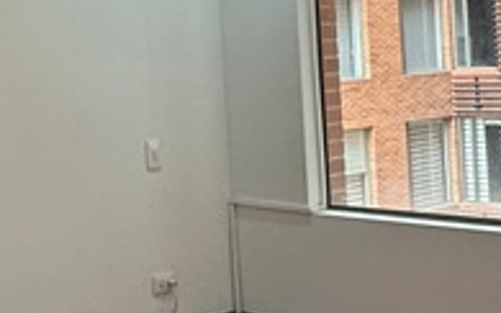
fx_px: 1065
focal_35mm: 78
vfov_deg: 16.6
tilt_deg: -0.2
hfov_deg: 24.6
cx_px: -51
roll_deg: +3.6
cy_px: 77
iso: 200
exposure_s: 1/120
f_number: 2.2
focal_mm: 2.22
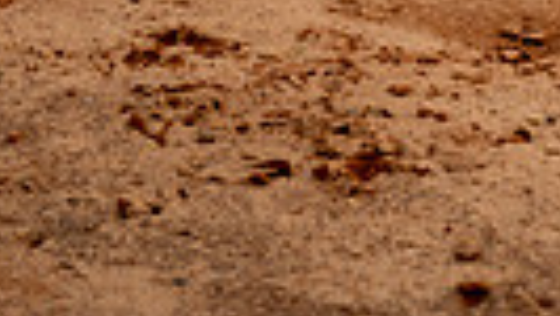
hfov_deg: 13.4
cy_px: -539
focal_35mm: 160
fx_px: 2377
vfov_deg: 7.0
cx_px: 265
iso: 80
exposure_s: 1/250
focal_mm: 45
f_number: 4
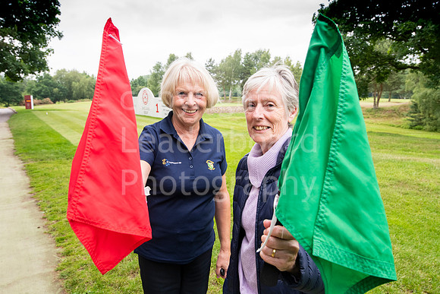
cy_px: 147
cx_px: 220
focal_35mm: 26
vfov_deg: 49.6
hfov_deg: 69.4
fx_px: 318
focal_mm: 26
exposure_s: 1/320
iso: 640
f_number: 8
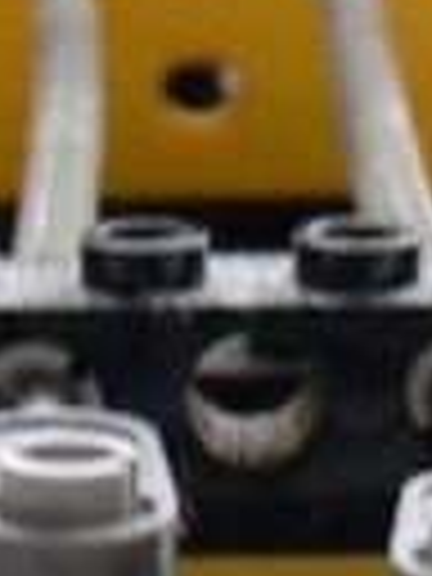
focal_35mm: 253
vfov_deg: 6.9
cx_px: 65
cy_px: 1818
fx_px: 4210
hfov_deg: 5.9
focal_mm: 6
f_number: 2.8
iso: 400
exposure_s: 1/13
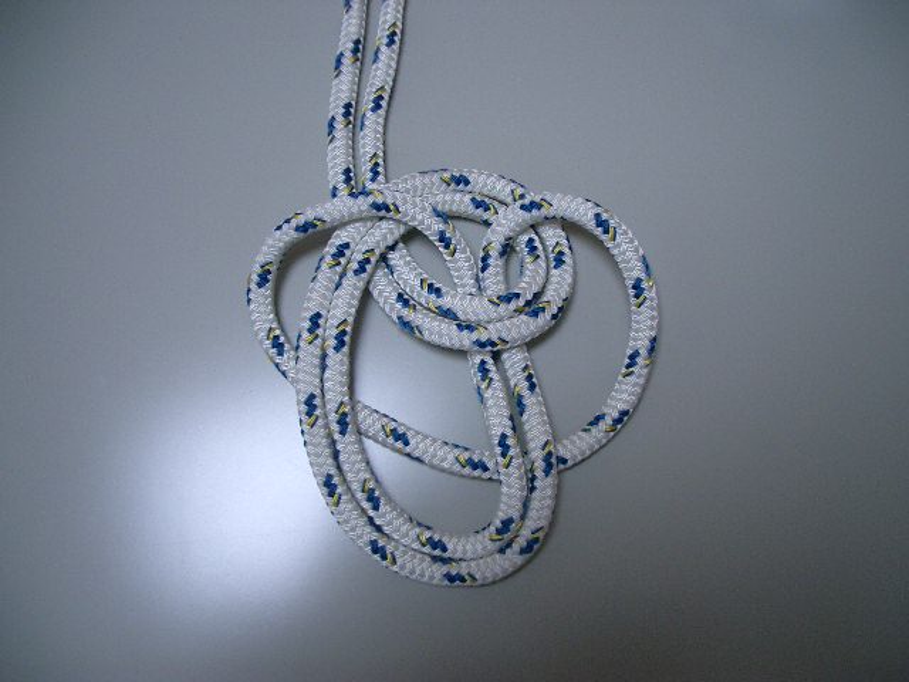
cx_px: 454
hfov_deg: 52.6
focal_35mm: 35
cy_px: 341
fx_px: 919
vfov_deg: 40.7
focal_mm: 5.8
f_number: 2.6
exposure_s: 1/60
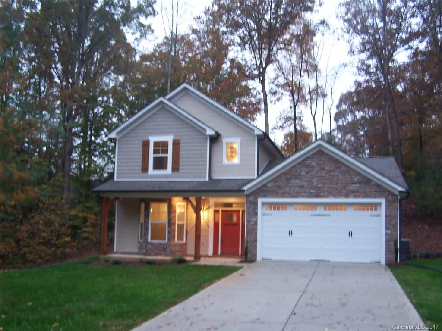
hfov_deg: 49.0
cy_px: 166
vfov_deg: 37.7
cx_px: 221
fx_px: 485
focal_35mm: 38
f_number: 2.8
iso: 80
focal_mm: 6.3
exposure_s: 1/4
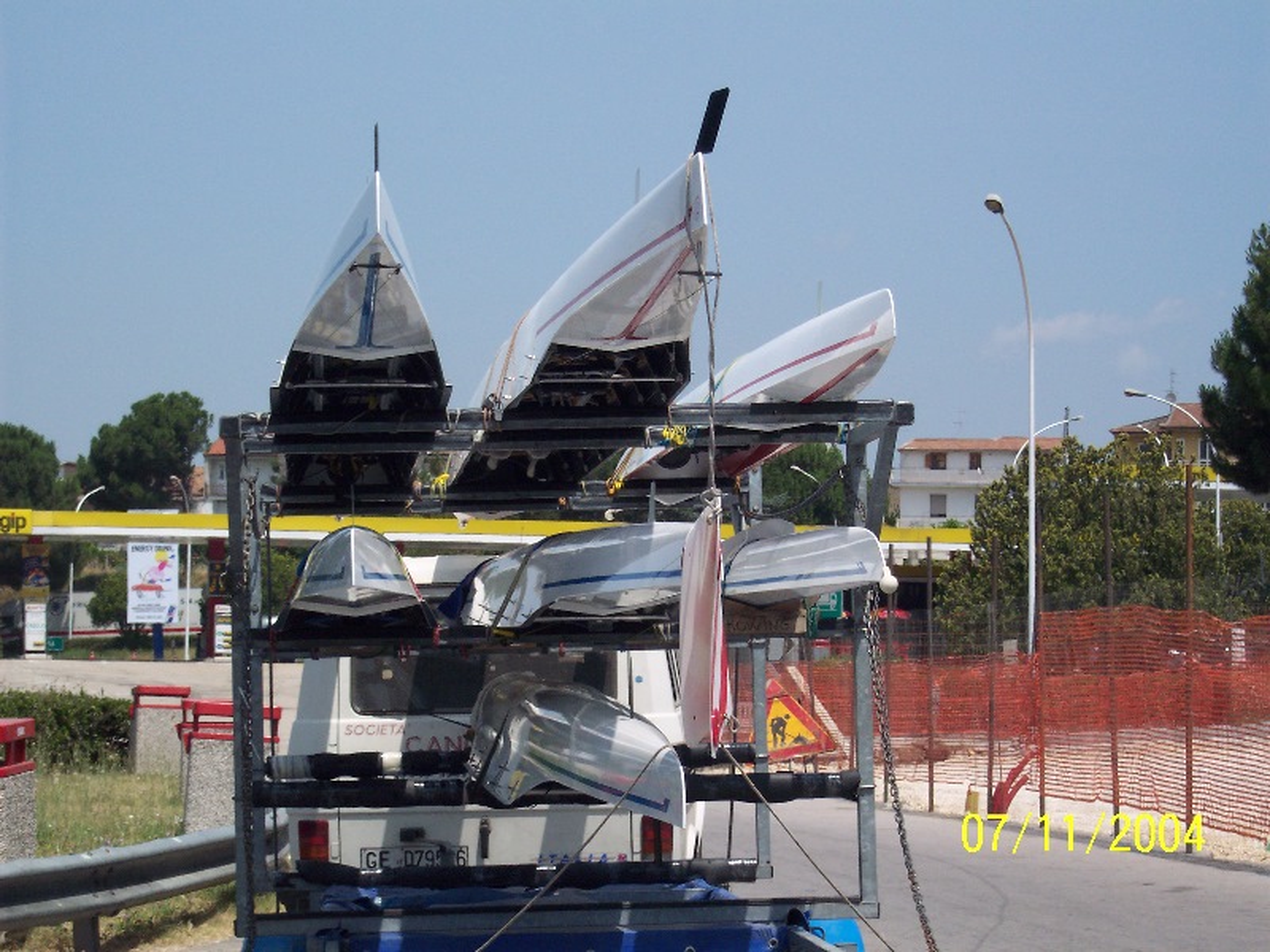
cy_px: 476
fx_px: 4182
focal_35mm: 114
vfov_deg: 13.0
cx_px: 635
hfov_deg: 17.3
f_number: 8
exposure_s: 1/350
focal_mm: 24
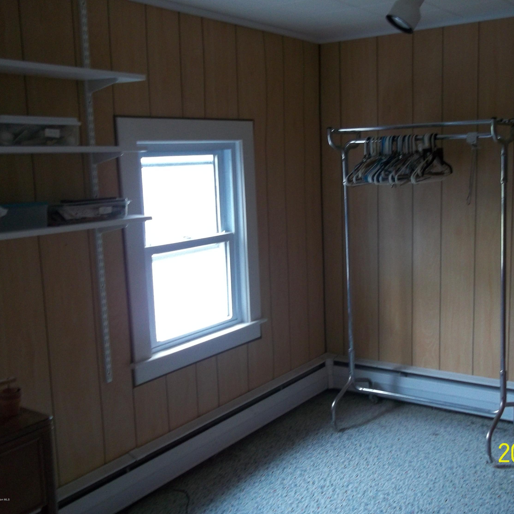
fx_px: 638
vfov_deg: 43.9
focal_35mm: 38
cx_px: 313
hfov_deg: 43.6
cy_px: 257
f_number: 2.9
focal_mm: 5.7
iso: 181
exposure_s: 1/8
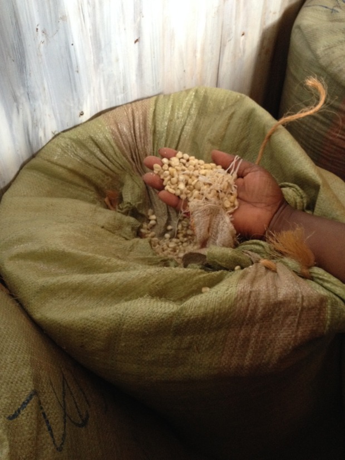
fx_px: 465
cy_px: 230
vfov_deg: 52.6
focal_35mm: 35
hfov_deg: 40.7
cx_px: 172
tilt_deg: -49.6
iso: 200
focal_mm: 4.28
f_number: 2.4
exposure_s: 1/20
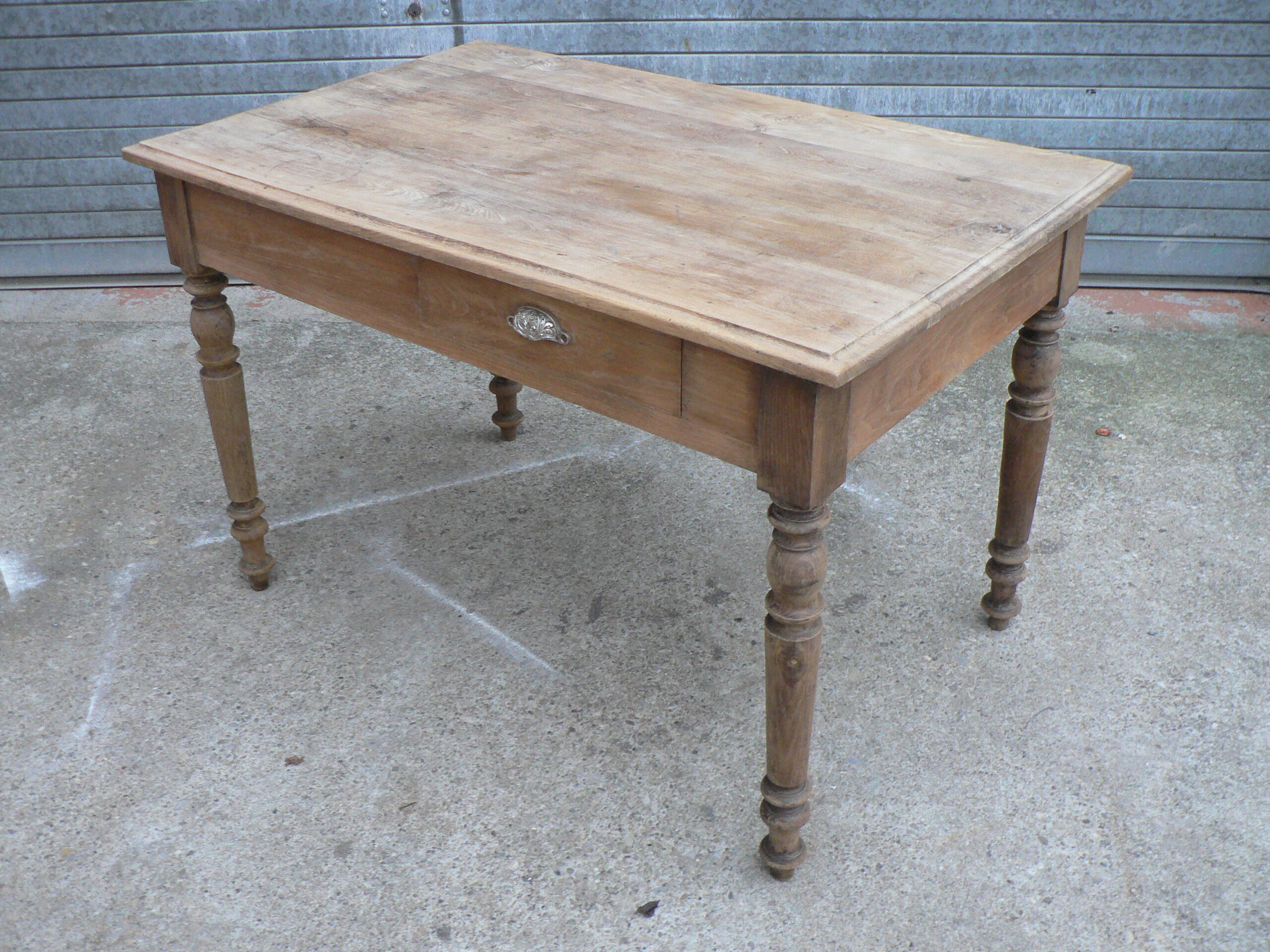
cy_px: 476
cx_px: 635
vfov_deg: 39.7
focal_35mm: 36
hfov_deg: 51.4
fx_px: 1321
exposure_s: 1/20
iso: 200
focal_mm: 6
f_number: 2.8
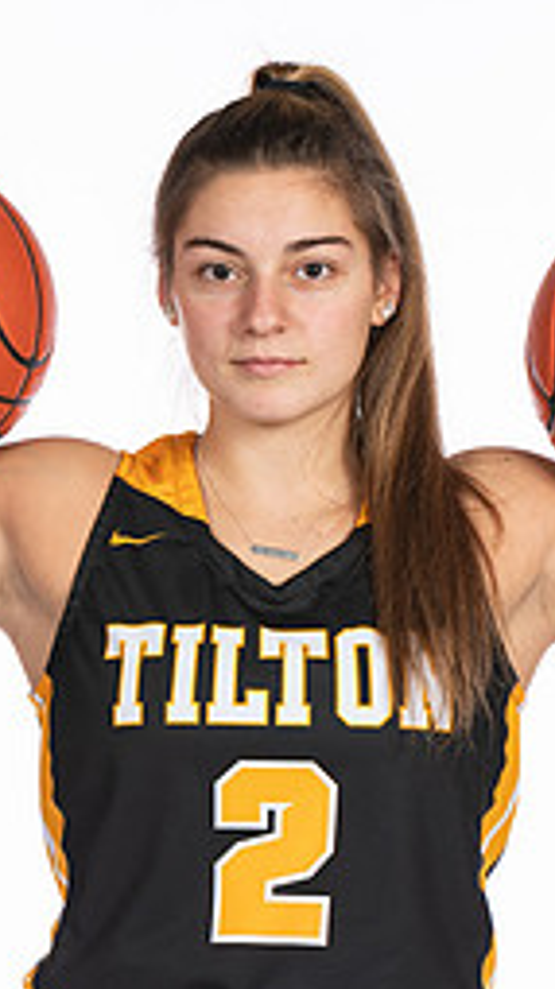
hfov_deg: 2.9
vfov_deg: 5.2
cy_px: 549
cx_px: 295
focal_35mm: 415
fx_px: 10883
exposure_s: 1/100
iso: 100
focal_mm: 116
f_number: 5.6
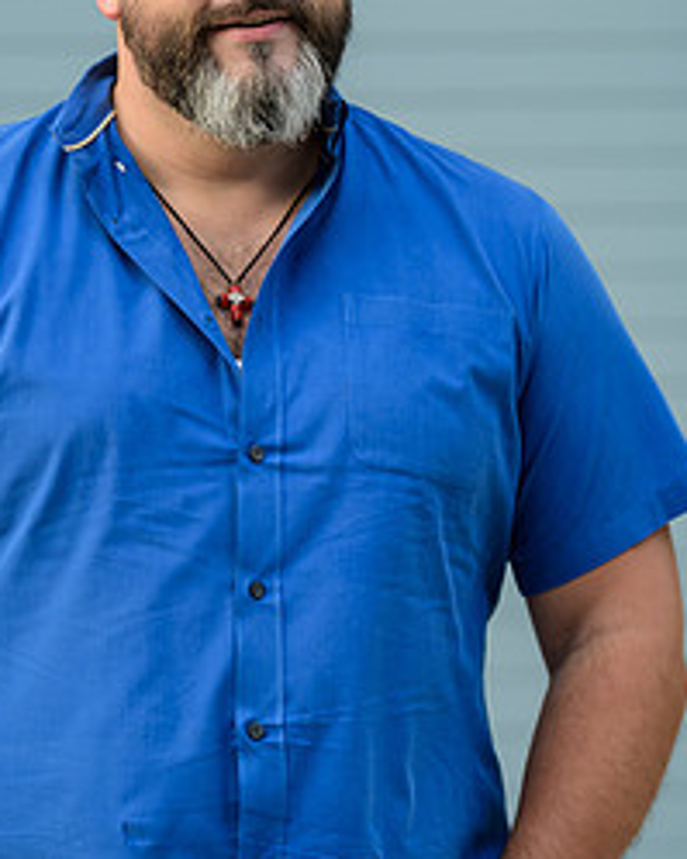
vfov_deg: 8.4
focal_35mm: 229
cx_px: 221
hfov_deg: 6.7
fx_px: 5824
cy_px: 352
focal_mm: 135
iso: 200
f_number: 2
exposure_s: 1/250
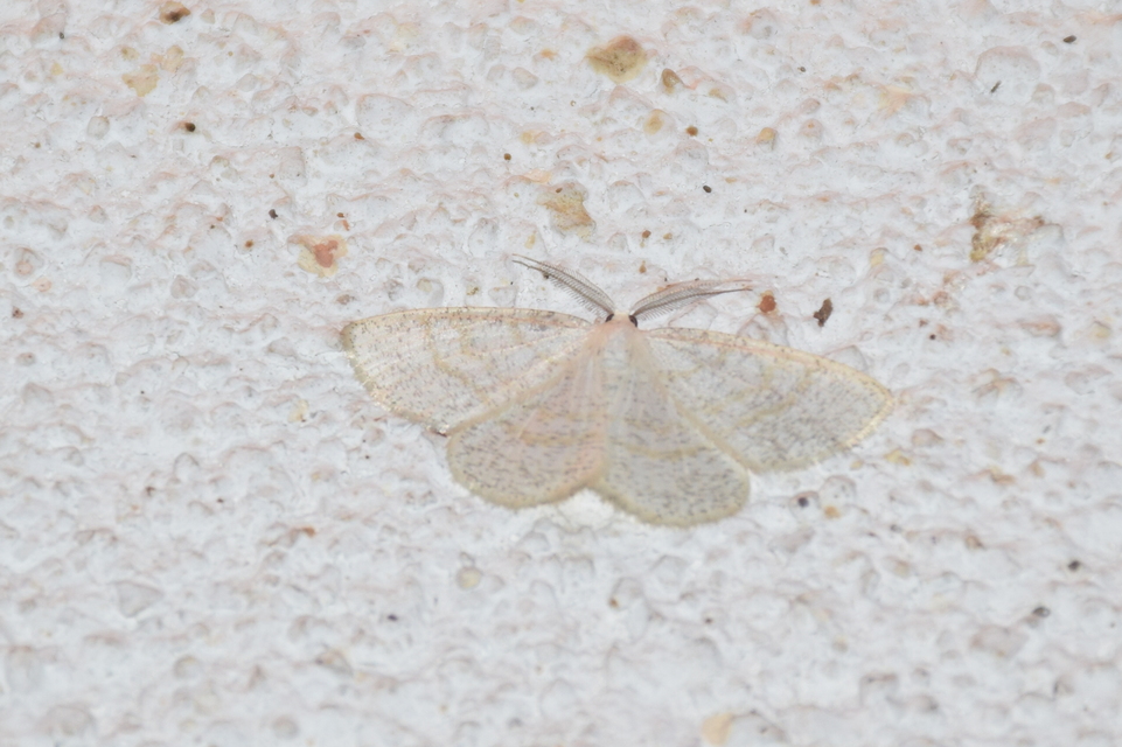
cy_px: 374
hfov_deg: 9.8
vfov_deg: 6.5
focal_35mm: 210
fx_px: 6542
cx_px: 561
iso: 320
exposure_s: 1/60
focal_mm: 140
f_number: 7.1
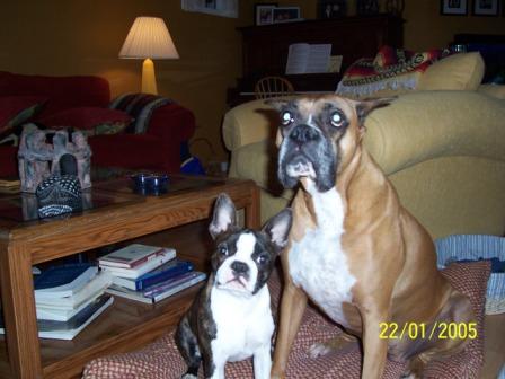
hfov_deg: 54.0
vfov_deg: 41.8
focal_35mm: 34
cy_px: 190
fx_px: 496
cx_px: 252
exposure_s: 1/60
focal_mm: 5.6
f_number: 2.7
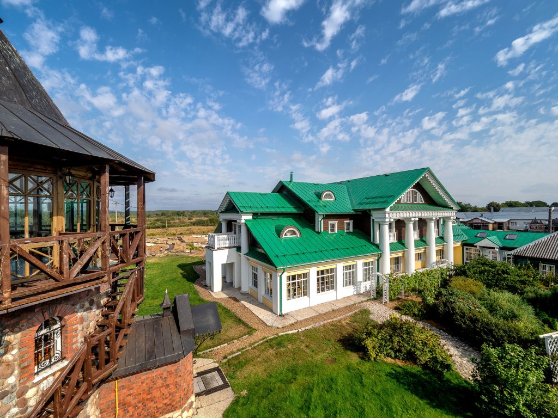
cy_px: 209
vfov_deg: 85.7
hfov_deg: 102.1
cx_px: 279
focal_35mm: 14
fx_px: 226
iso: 200
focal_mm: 7
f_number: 5.6
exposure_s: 1/800
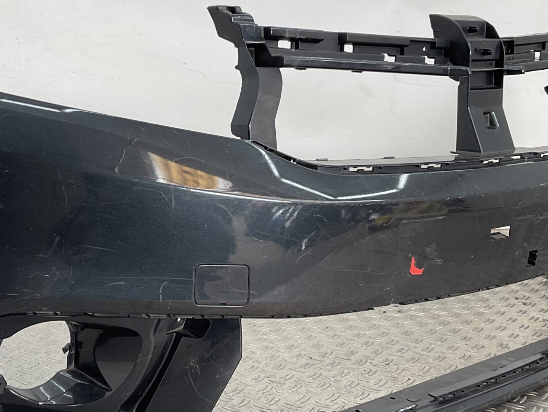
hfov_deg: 33.7
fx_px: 903
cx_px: 219
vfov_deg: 25.6
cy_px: 178
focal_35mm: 57
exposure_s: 1/120
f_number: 1.8
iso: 20
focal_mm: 3
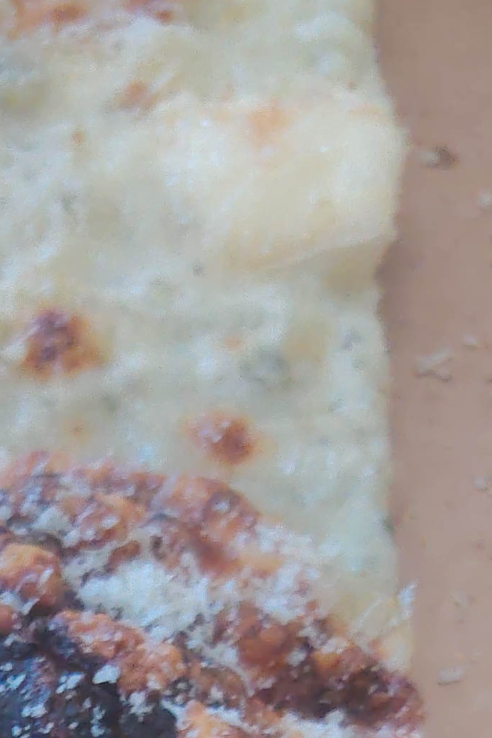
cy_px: 1259
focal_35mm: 97
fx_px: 1988
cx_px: -225
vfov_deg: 17.7
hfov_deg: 13.4
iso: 2166
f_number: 1.75
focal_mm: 5.25
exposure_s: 1/33.3
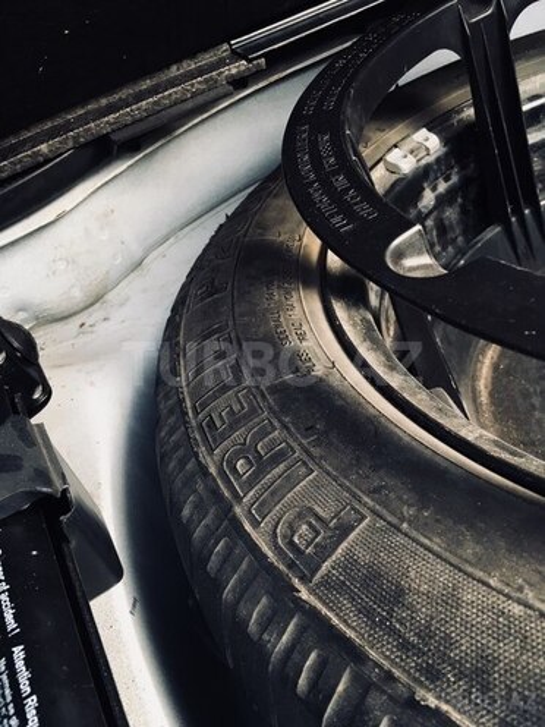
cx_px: 272
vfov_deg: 61.7
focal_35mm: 29
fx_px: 609
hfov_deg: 48.2
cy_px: 364
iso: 80
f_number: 2.2
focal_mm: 4.15
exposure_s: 1/33
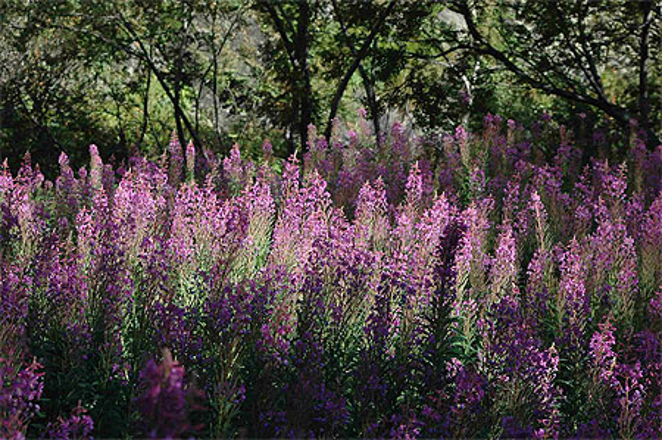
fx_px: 1929
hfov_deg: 19.5
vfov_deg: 13.0
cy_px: 220
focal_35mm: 105
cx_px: 331
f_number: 7.1
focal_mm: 70
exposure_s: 1/200
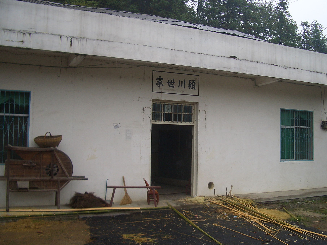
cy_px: 123
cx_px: 171
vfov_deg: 38.7
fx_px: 350
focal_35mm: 37
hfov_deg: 50.1
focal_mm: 5.8
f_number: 2.6
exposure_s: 1/100
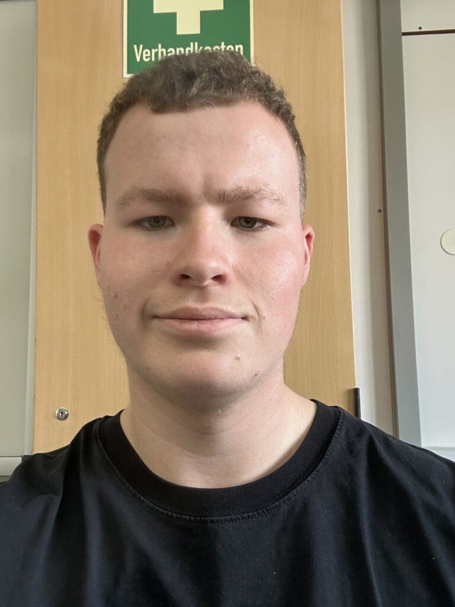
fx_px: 526
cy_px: 304
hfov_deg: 46.8
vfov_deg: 60.0
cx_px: 228
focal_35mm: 30
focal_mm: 2.69
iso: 64
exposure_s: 1/50
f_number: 1.9
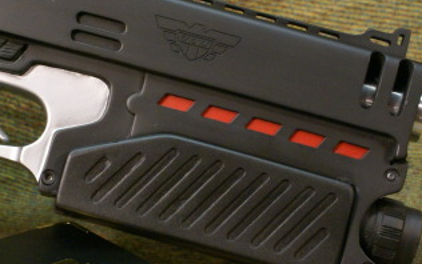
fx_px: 1557
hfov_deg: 15.3
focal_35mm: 135
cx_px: 85
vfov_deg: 9.7
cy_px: 159
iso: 400
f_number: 5.6
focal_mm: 35
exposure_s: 1/40
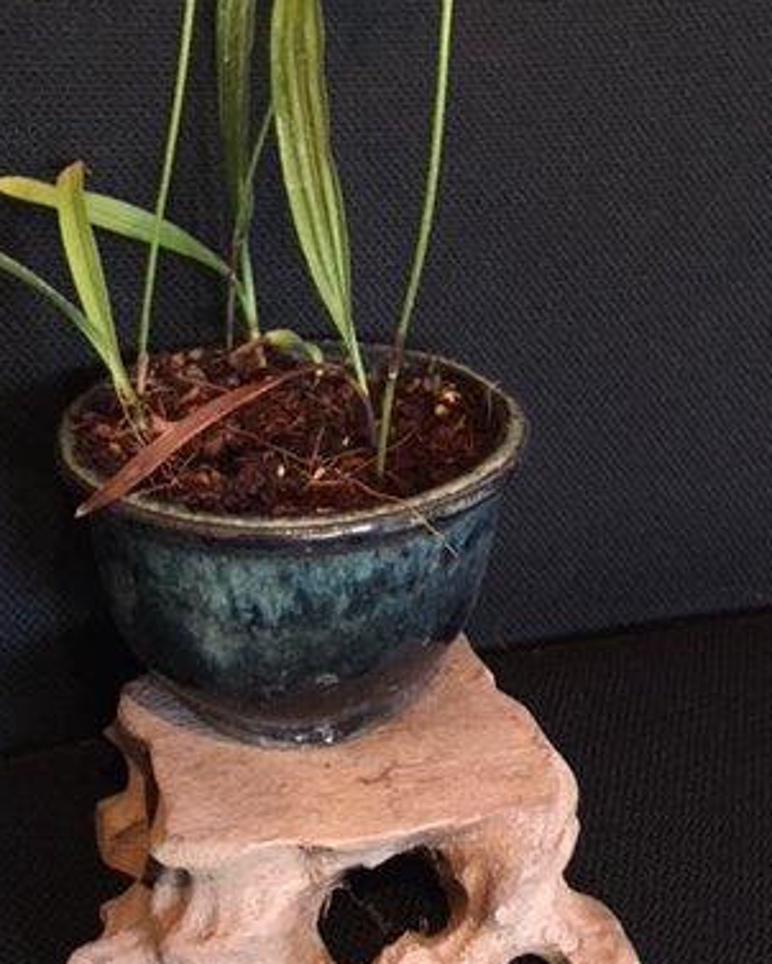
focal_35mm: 45
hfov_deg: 33.4
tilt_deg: -18.7
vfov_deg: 39.9
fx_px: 1284
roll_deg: -1.1
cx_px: 343
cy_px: 233
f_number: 2.2
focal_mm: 4.15
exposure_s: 1/17
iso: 250
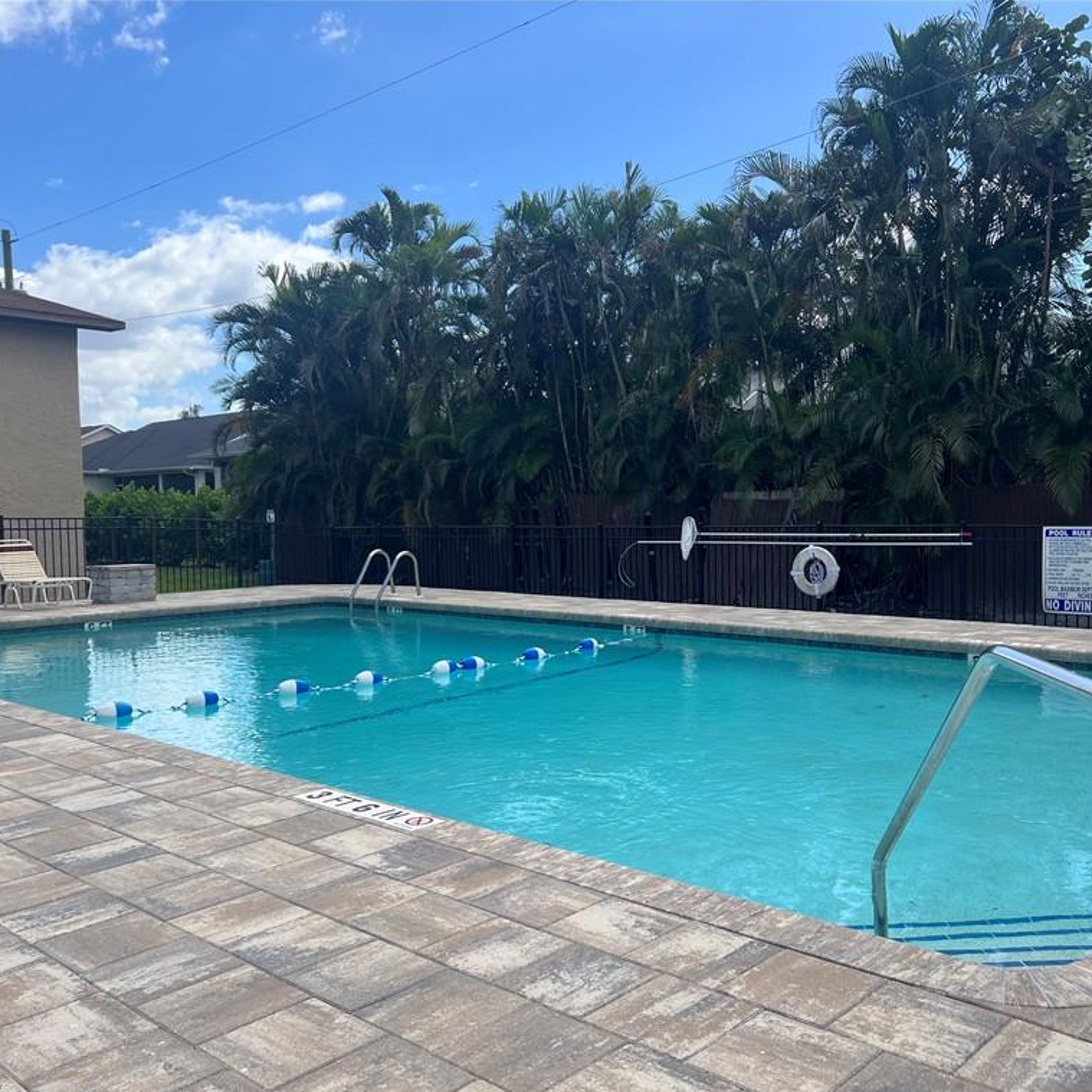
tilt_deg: -2.1
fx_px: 1106
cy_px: 551
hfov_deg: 52.3
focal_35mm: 31
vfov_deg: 52.5
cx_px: 630
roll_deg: +0.9
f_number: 1.5
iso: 50
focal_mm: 5.7
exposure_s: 1/2457
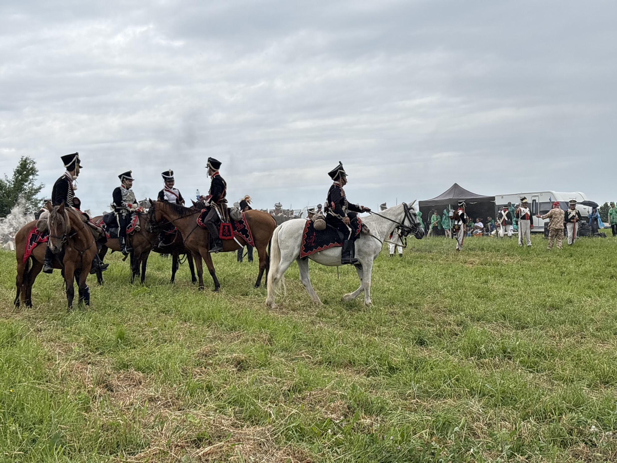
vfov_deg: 28.0
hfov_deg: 36.8
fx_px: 927
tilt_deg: +1.0
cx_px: 308
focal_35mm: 52
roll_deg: +0.5
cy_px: 232
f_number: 1.6
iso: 32
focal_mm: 5.96
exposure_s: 1/2242
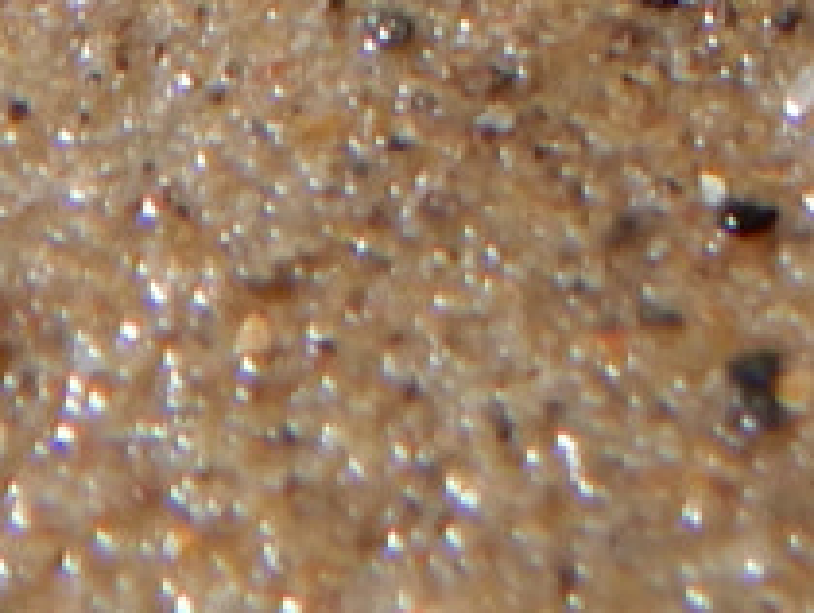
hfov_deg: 11.0
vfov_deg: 7.3
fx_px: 4120
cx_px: 1054
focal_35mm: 175
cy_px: -1408
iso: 125
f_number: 3
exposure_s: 1/1250
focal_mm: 4
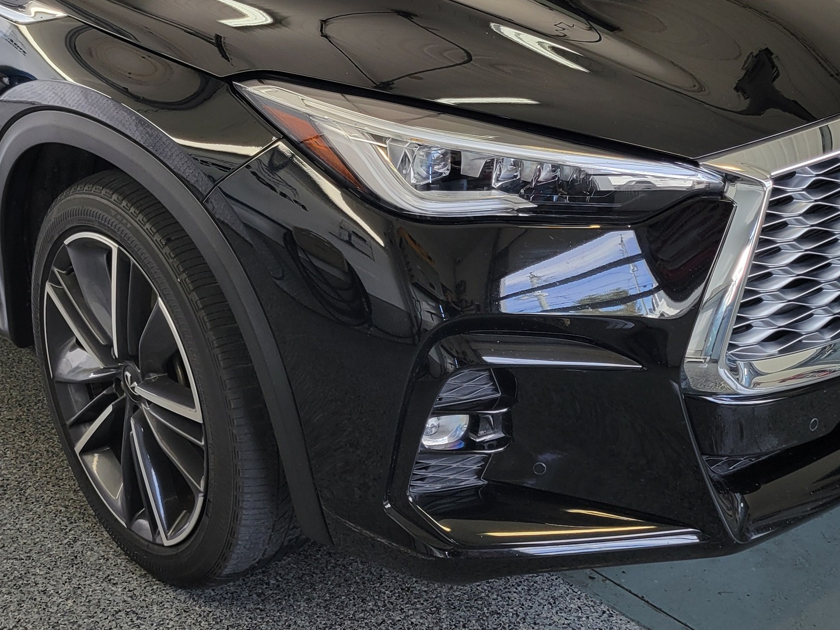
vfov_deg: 27.6
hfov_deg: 36.8
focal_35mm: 52
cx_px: 387
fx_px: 1262
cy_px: 153
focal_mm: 5.4
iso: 50
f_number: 1.8
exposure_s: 1/120
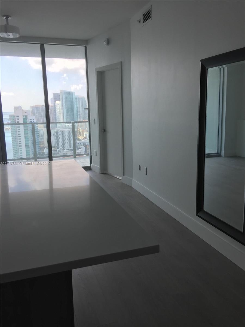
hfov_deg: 48.2
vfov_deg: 61.7
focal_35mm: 29
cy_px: 164
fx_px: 274
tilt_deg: -12.4
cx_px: 122
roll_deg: +1.2
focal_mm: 4.15
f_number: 2.2
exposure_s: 1/455
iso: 32
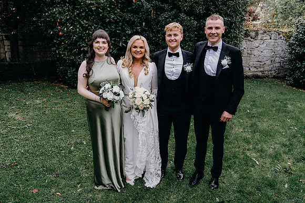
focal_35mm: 30
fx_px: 254
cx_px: 152
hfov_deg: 61.9
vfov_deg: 43.6
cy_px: 102
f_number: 3.5
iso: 160
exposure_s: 1/200
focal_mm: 30
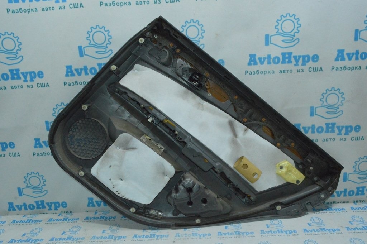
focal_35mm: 27
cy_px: 122
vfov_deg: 47.9
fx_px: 275
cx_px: 184
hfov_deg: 67.4
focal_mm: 18
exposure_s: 1/125
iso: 5600
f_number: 16
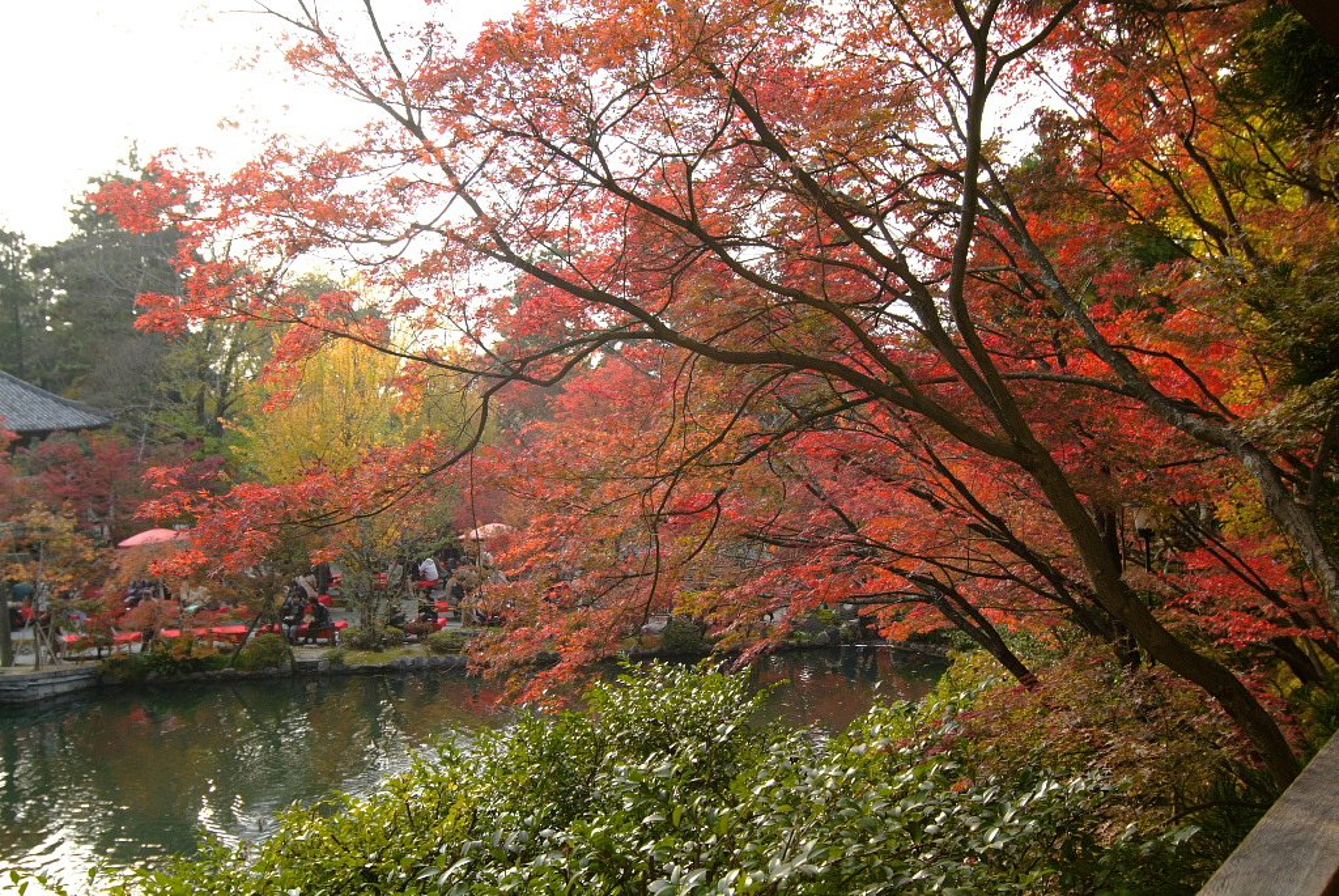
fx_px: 1340
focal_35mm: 36
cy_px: 448
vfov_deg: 37.0
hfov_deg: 53.1
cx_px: 670
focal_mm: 24
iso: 200
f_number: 5.6
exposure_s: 1/180
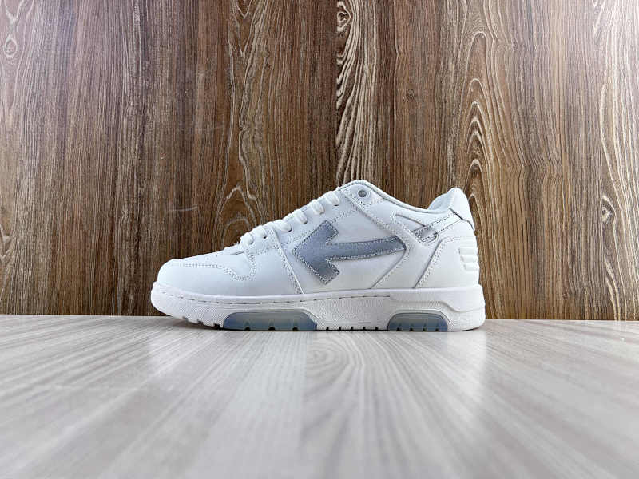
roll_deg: -0.3
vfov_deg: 53.1
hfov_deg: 67.3
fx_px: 480
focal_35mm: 26
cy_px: 240
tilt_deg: +3.2
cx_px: 320
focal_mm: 5.7
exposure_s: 1/238
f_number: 1.5
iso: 40
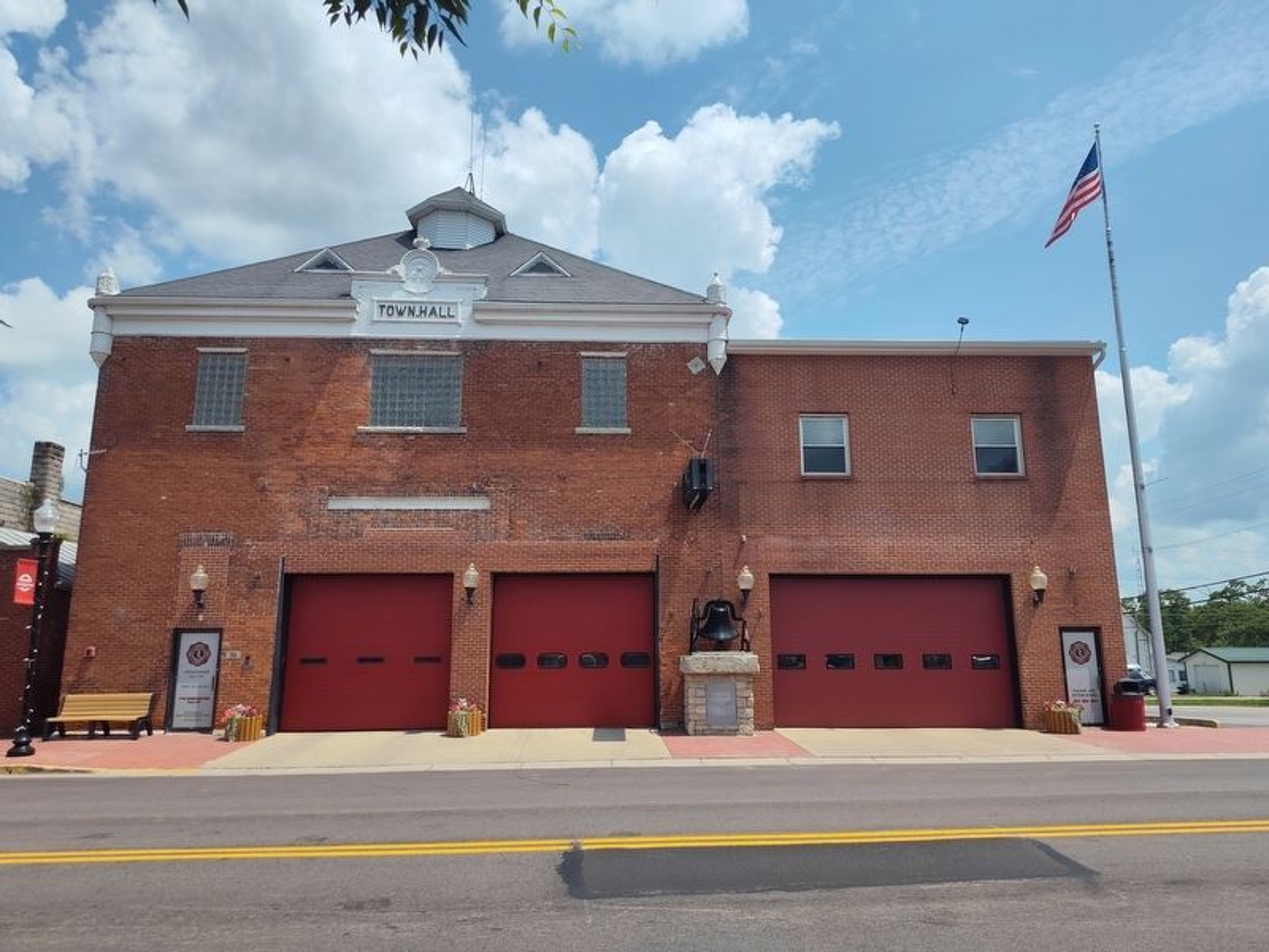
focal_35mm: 23
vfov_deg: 58.9
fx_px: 843
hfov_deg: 73.9
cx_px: 634
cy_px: 476
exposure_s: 1/2529
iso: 100
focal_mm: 5.56
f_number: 1.8
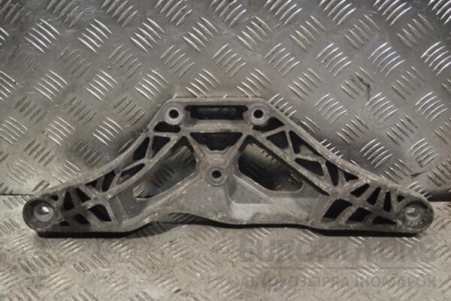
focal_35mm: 51
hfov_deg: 38.9
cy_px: 150
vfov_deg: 26.5
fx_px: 639
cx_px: 226
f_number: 5
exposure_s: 1/80
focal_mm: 34
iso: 400
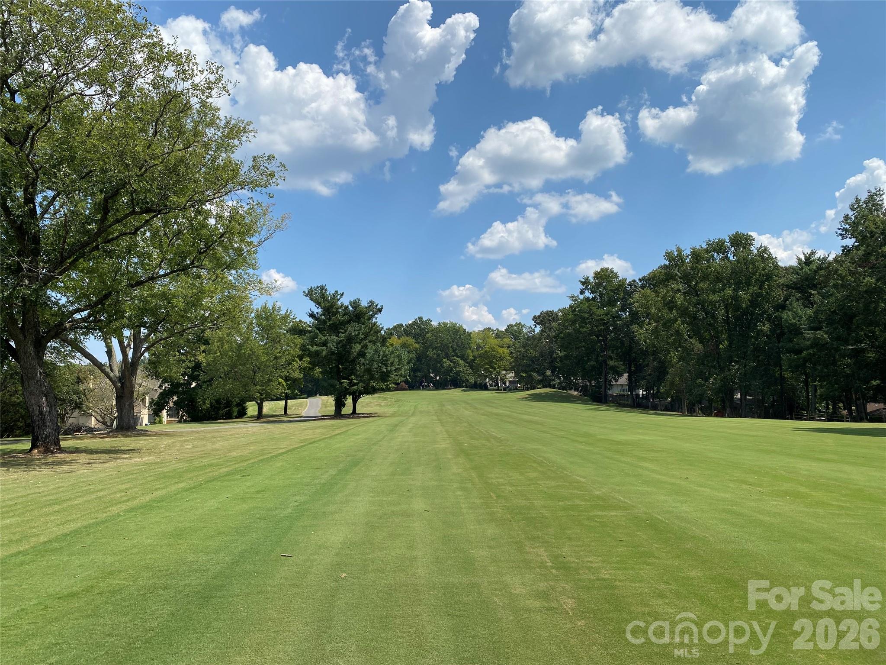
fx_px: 665
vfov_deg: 53.1
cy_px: 332
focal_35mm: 26
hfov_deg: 67.3
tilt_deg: +5.2
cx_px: 443
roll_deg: +0.6
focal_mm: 4.25
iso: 32
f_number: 1.8
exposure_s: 1/3497
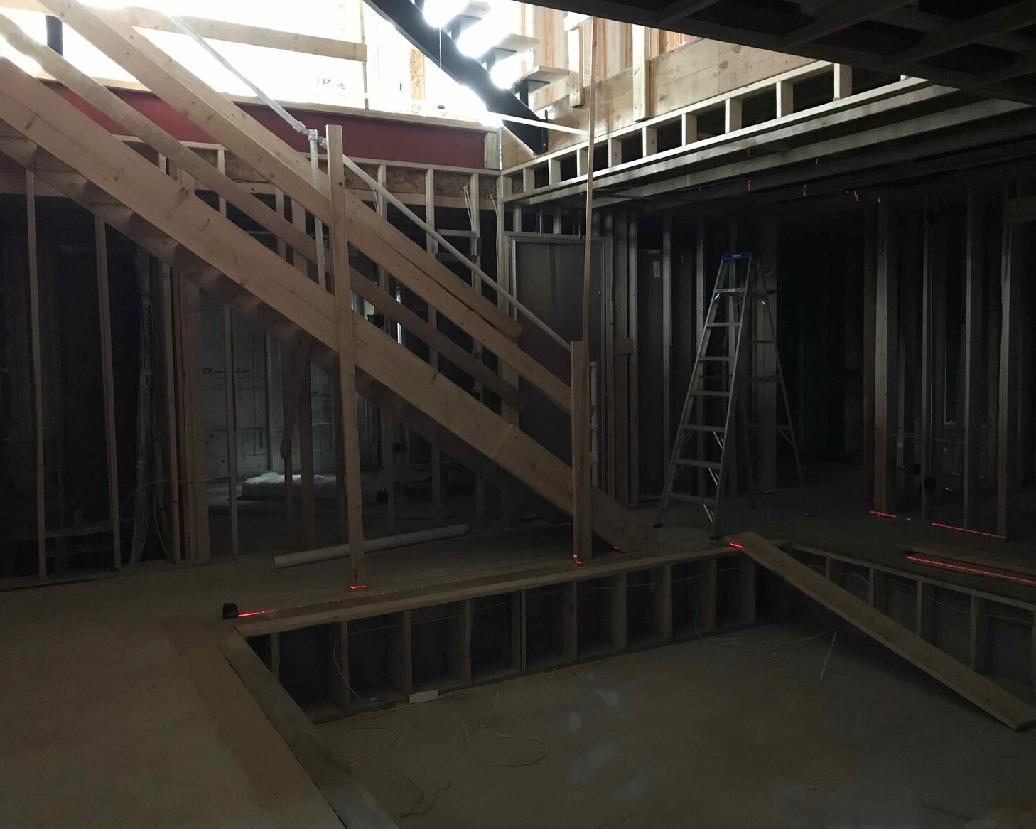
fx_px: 920
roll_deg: -2.1
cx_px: 549
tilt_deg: -4.1
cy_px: 407
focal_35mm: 30
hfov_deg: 58.7
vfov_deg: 48.5
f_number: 1.8
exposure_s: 1/4
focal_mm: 3.99
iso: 100
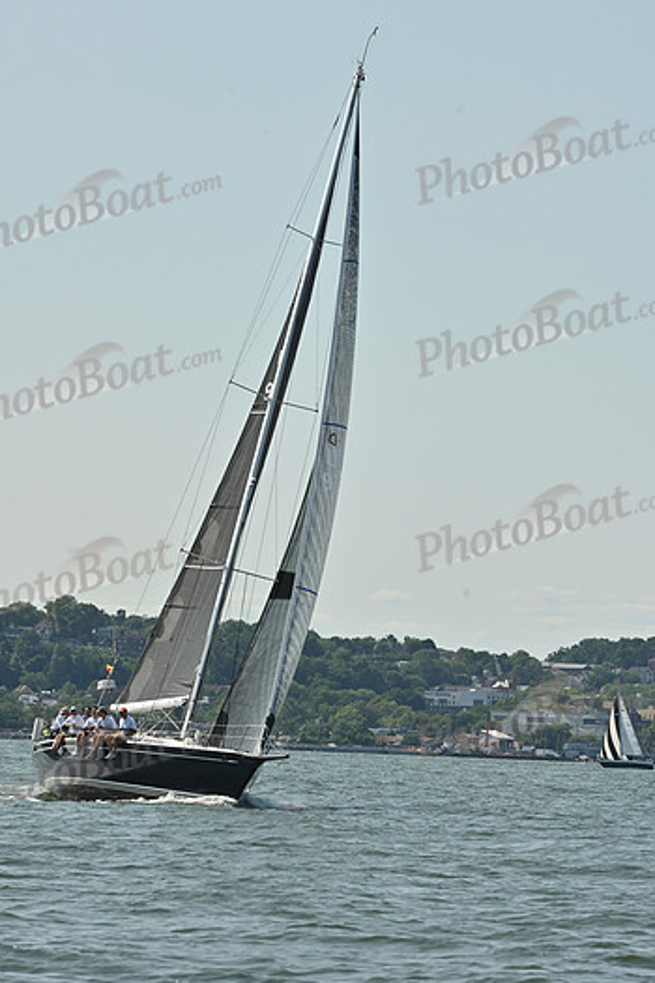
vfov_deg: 10.3
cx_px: 319
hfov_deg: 6.9
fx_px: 5431
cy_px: 453
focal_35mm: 199
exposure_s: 1/1000
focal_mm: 180
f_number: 13
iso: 320
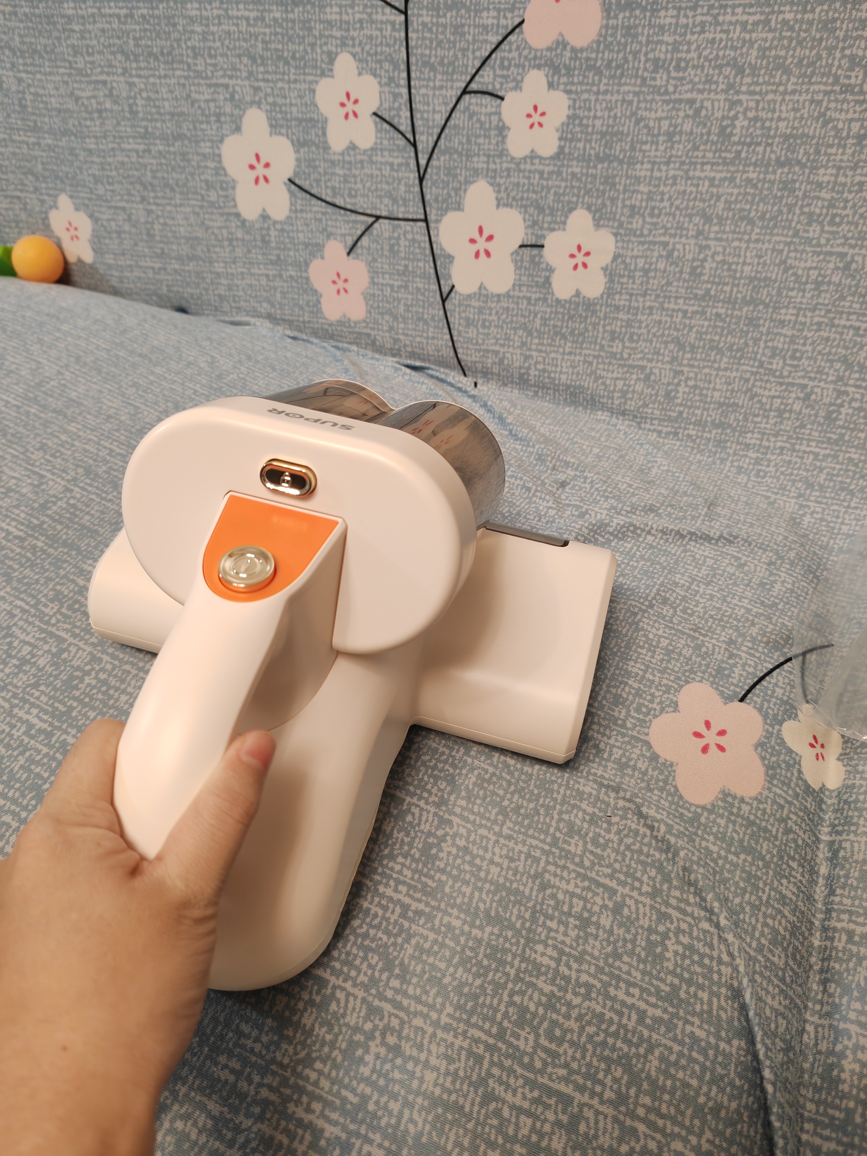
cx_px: 434
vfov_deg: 65.3
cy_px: 578
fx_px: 902
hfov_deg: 51.4
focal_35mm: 27
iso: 1600
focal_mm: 6.12
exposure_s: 1/50
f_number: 1.9
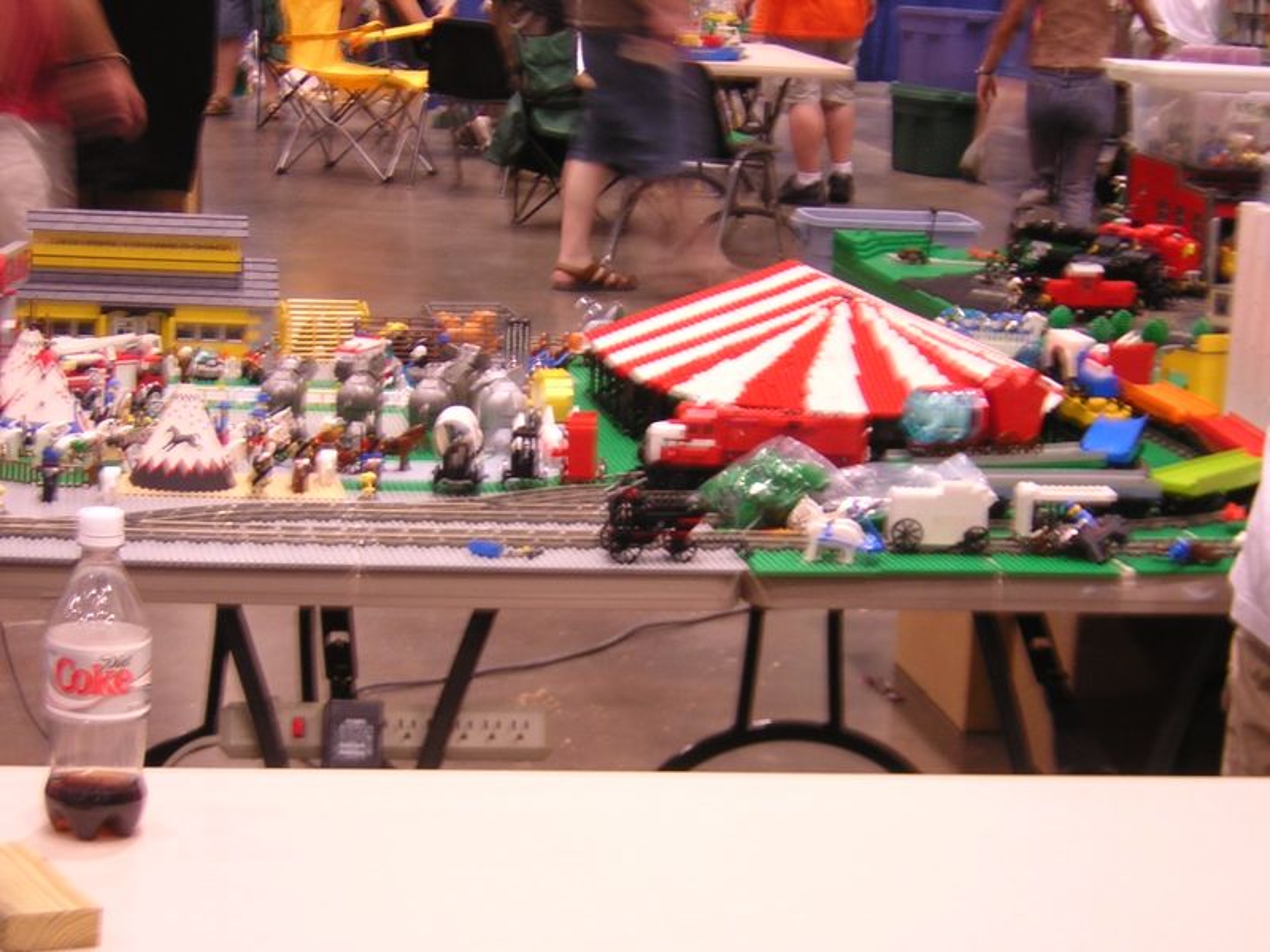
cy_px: 476
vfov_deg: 15.9
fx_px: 3412
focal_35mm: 93
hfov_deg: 21.1
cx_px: 635
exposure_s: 1/3.6
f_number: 4.3
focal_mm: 12.1
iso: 136
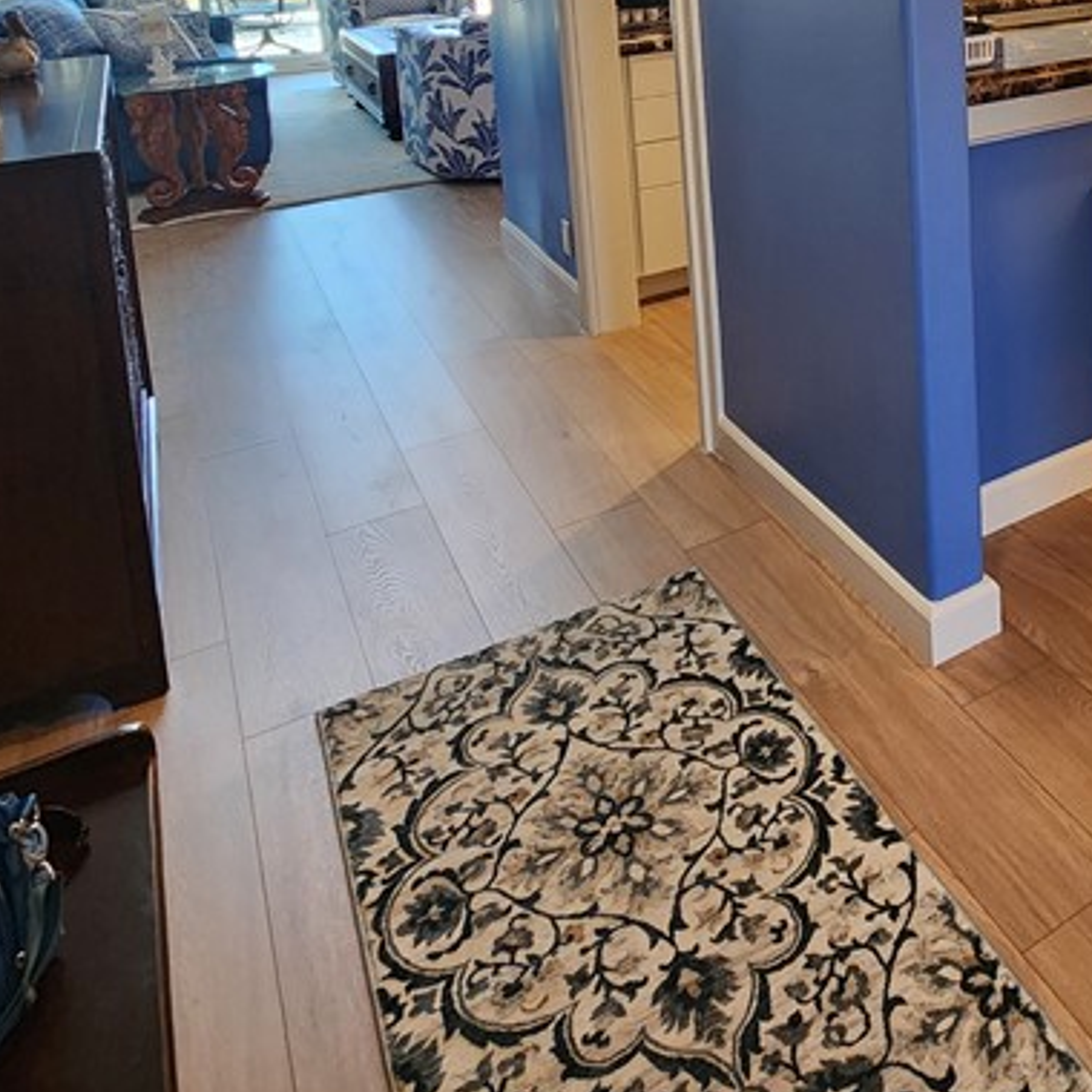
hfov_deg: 43.7
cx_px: 1129
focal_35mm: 31
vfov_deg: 45.0
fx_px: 1106
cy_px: 14
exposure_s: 1/60
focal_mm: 2.2
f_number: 2.2
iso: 250
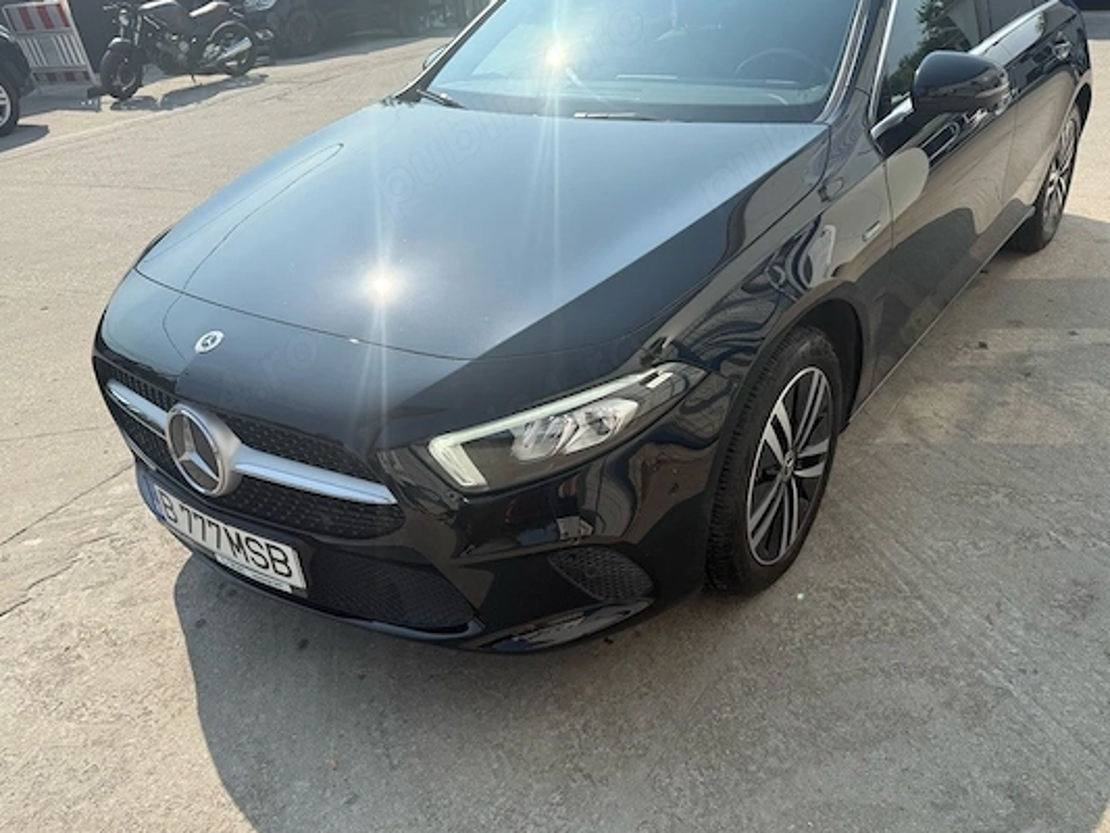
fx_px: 866
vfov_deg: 51.3
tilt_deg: -28.4
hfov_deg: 65.2
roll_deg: +5.3
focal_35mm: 27
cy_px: 441
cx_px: 591
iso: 80
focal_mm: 6.76
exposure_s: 1/3953
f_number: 1.78
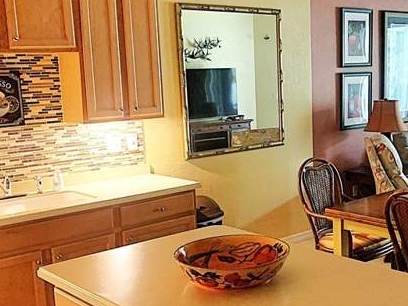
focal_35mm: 51
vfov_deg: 28.6
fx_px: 601
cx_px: 283
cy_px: 161
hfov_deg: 37.0
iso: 400
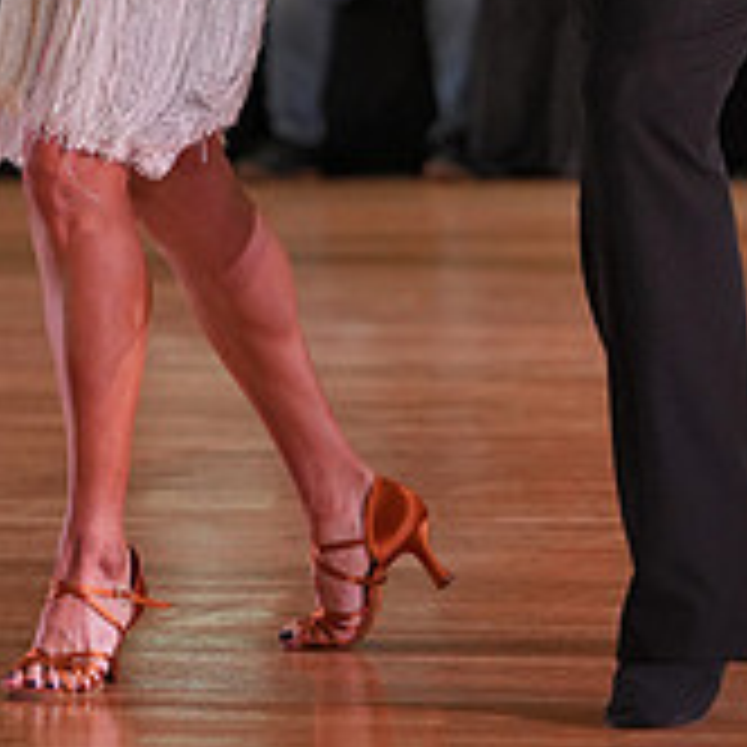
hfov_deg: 4.6
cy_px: -207
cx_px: 394
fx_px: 9204
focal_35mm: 377
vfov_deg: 4.6
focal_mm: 127
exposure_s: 1/400
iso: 1600
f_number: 4
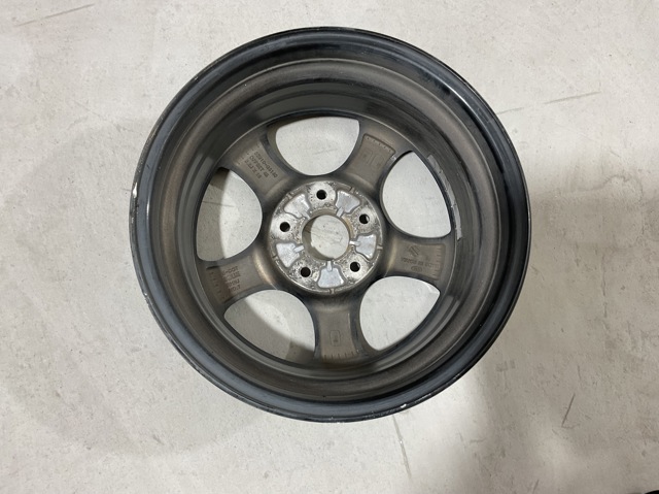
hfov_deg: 61.7
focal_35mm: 29
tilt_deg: -79.7
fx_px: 552
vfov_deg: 48.2
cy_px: 247
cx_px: 330
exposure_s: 1/50
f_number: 1.8
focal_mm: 3
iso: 50
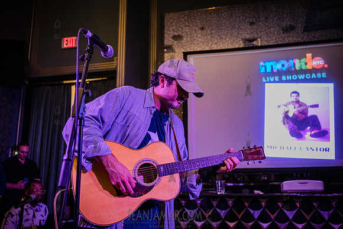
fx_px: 335
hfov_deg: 54.2
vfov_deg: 37.7
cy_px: 114
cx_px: 171
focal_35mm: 35
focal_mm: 35
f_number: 3.2
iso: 12800
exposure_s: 1/200
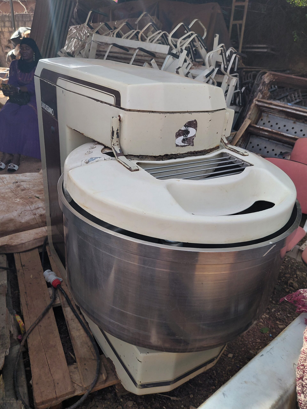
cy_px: 204
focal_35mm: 25
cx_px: 154
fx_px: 296
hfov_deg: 54.9
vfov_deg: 69.4
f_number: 1.8
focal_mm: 4.69
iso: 50
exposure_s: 1/843
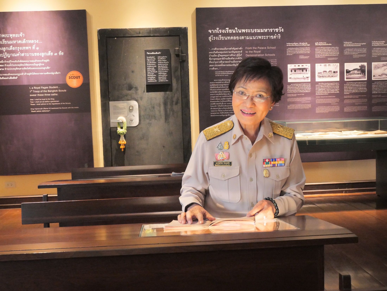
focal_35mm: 42
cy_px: 146
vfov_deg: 34.3
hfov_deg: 44.8
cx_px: 194
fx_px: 470
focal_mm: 21
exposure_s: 1/20
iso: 1250
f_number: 4.7
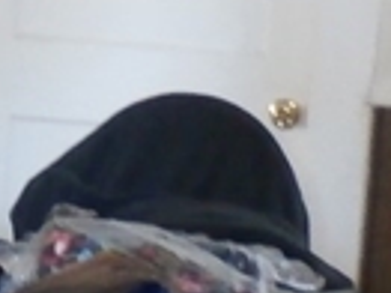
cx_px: -203
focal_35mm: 196
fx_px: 2212
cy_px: 170
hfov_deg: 9.8
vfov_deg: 7.6
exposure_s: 1/13
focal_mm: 4.5
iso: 400
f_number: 3
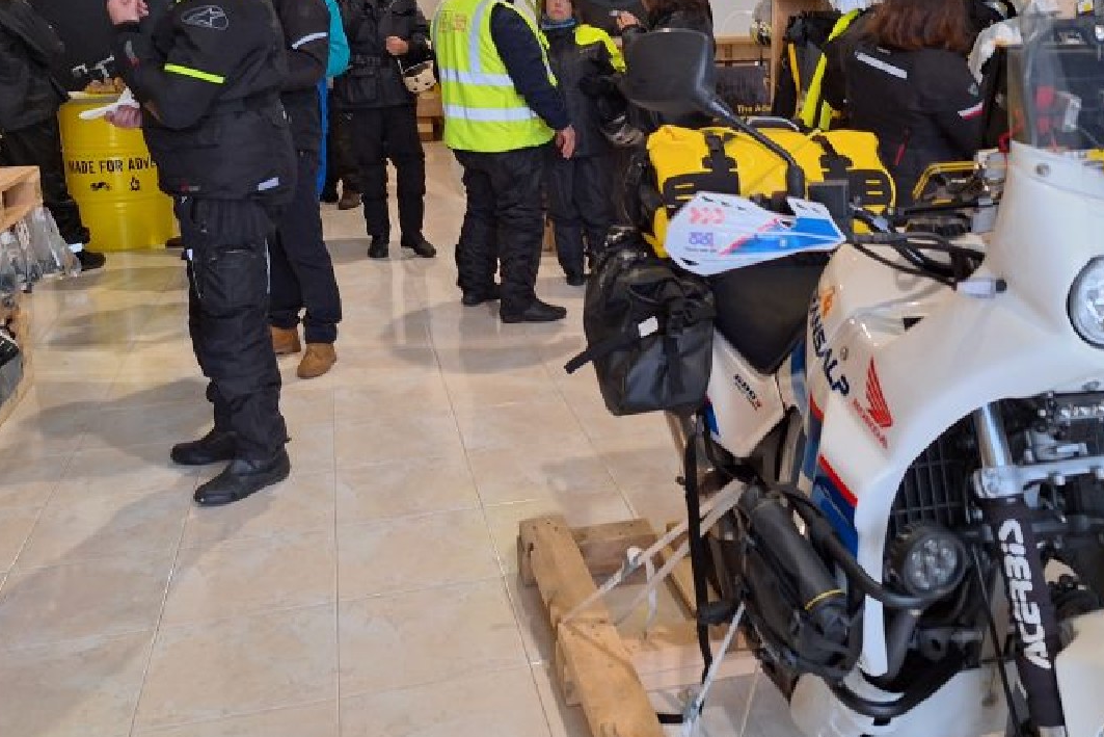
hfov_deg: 53.0
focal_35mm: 36
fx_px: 1104
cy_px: 203
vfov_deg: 36.2
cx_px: 625
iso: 200
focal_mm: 5.54
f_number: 1.8
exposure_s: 1/33
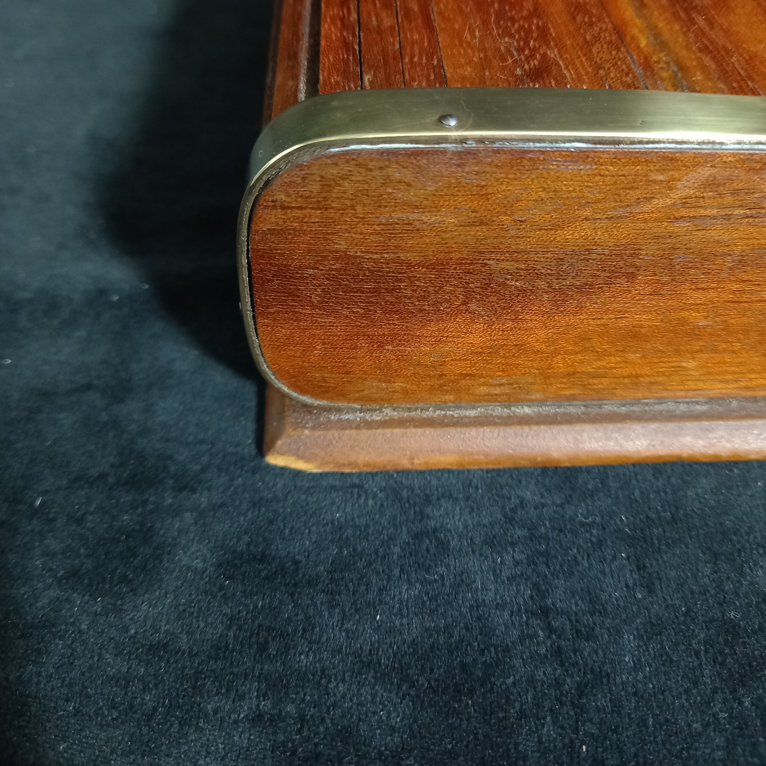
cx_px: 381
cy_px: 300
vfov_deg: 53.6
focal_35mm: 30
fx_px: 751
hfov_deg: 54.0
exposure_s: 1/25
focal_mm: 4.6
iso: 400
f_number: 2
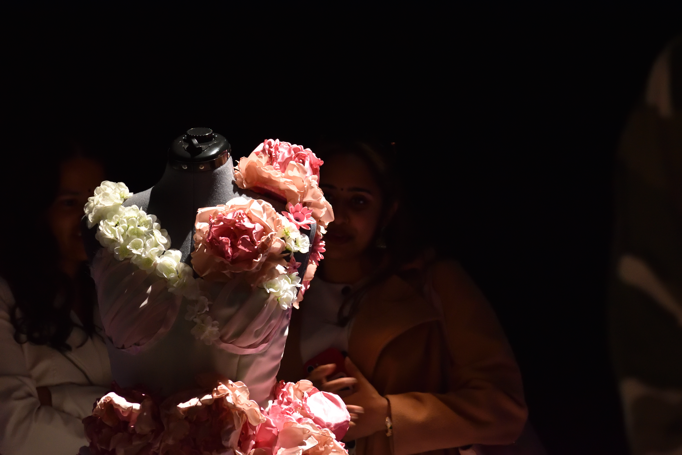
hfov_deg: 11.8
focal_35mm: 174
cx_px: 341
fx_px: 3296
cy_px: 228
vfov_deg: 7.9
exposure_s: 1/60
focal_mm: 116
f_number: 7.1
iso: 3200
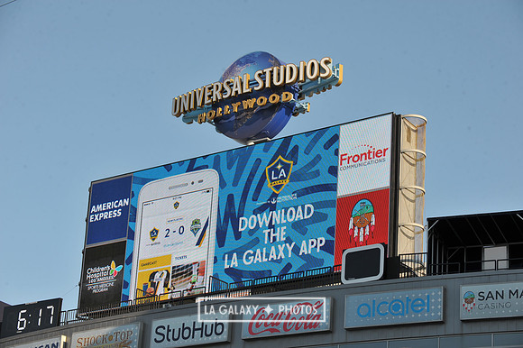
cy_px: 174
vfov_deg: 13.0
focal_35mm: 105
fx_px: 1524
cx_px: 262
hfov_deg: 19.5
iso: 200
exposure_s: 1/320
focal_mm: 105
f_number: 9
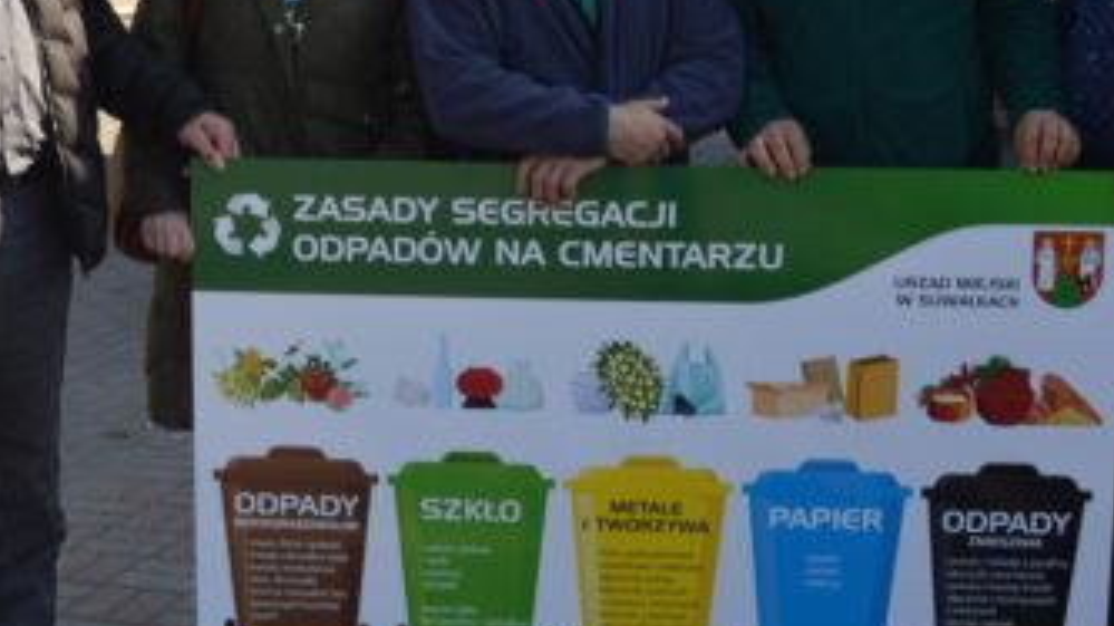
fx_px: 2340
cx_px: 418
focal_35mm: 79
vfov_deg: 15.2
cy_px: 147
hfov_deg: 26.7
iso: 100
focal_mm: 21
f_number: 6.3
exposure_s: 1/160
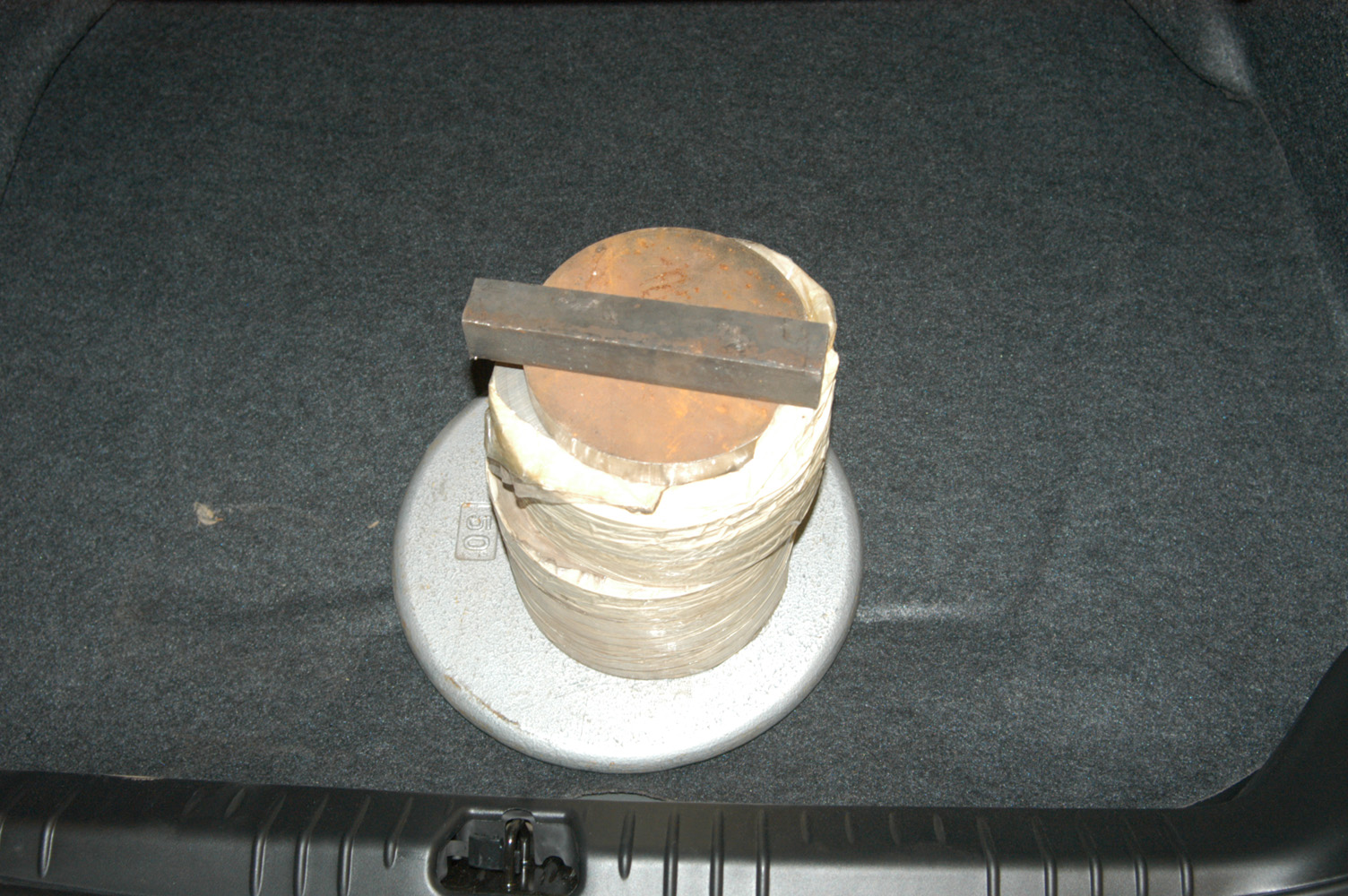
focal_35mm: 36
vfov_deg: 36.8
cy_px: 448
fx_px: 1347
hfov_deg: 53.2
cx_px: 674
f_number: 4.5
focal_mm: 24
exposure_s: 1/60
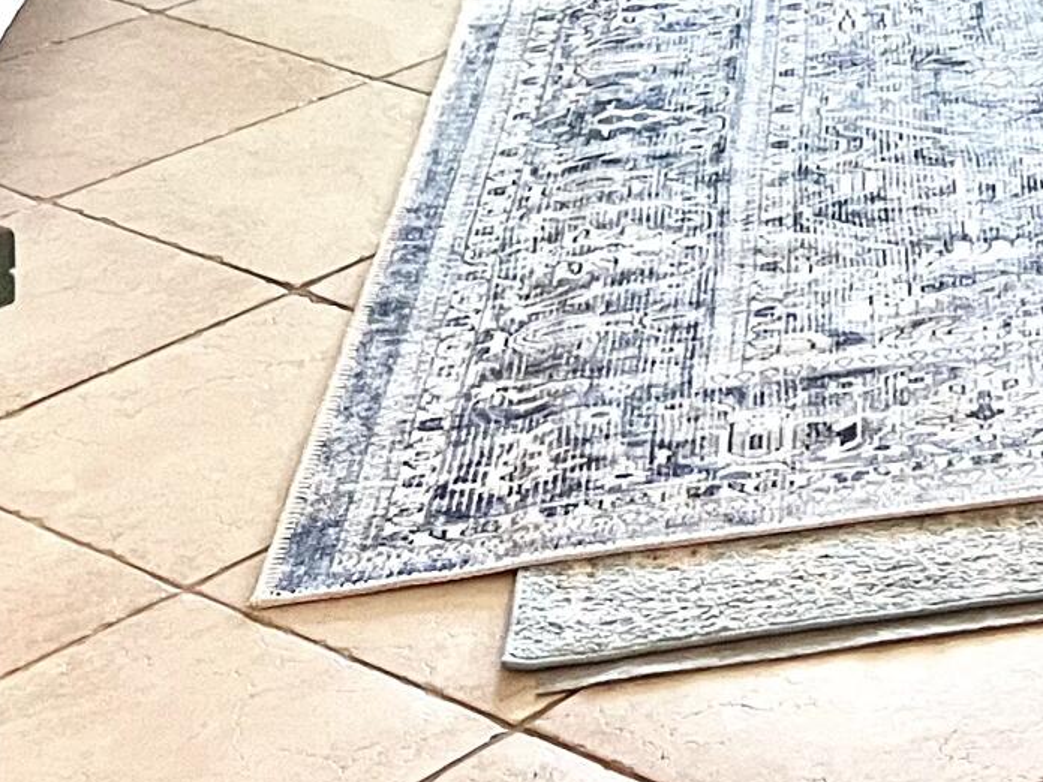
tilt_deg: -8.7
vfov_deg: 12.0
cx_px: 1828
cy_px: -688
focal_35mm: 112
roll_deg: -1.8
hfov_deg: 15.3
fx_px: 3375
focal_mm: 5.7
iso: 200
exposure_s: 1/60
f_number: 1.5
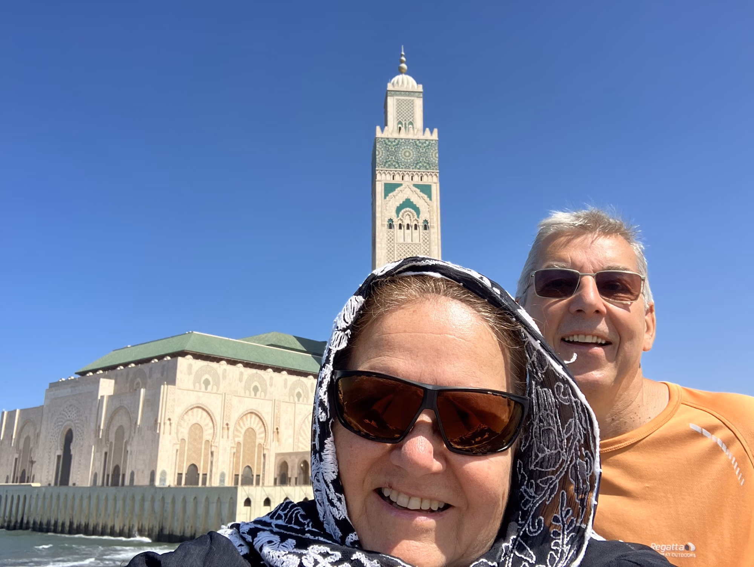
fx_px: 697
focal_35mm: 32
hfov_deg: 56.8
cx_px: 377
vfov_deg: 44.2
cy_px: 284
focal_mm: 2.87
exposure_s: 1/903
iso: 20
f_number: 2.2
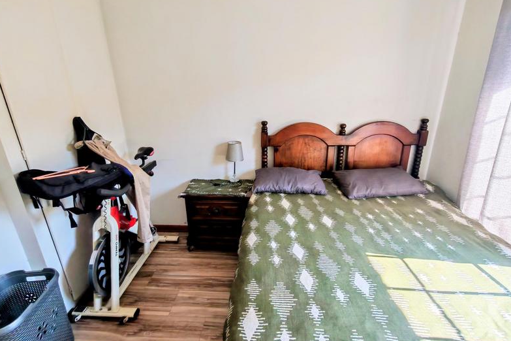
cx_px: 253
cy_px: 177
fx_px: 241
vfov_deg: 70.4
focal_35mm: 17
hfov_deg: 93.3
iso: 50
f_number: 2.2
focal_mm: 1.96
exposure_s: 1/124
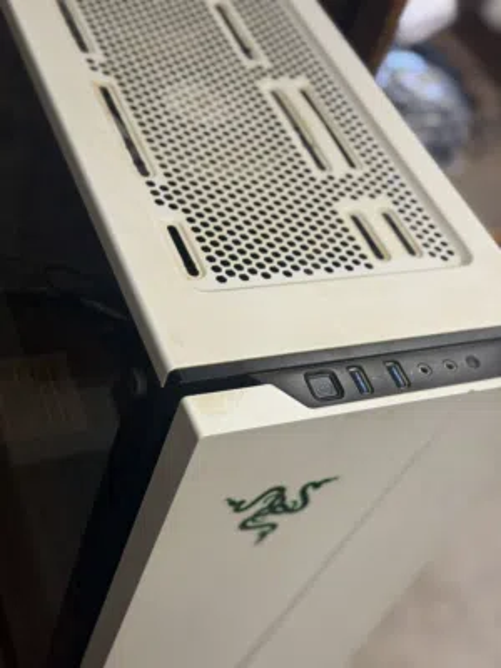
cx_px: 250
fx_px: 926
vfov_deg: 39.7
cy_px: 334
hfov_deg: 30.3
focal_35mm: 48
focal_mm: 6.76
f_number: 1.78
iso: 125
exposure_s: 1/50
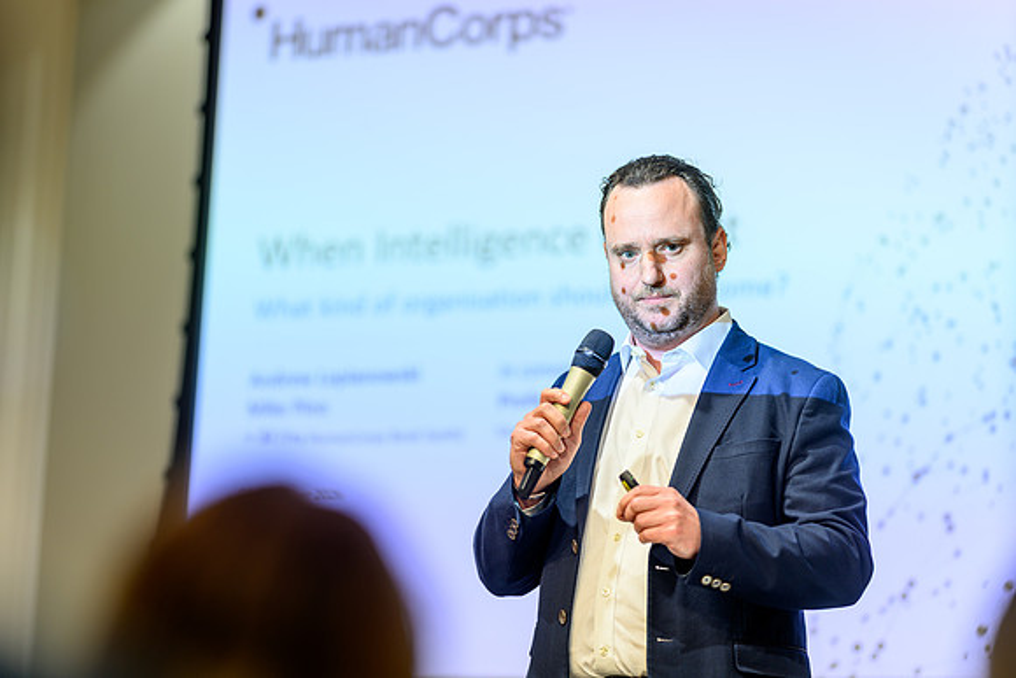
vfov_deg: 10.0
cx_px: 508
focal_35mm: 137
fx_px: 3864
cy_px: 339
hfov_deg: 15.0
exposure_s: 1/100
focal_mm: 135
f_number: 1.8
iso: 64
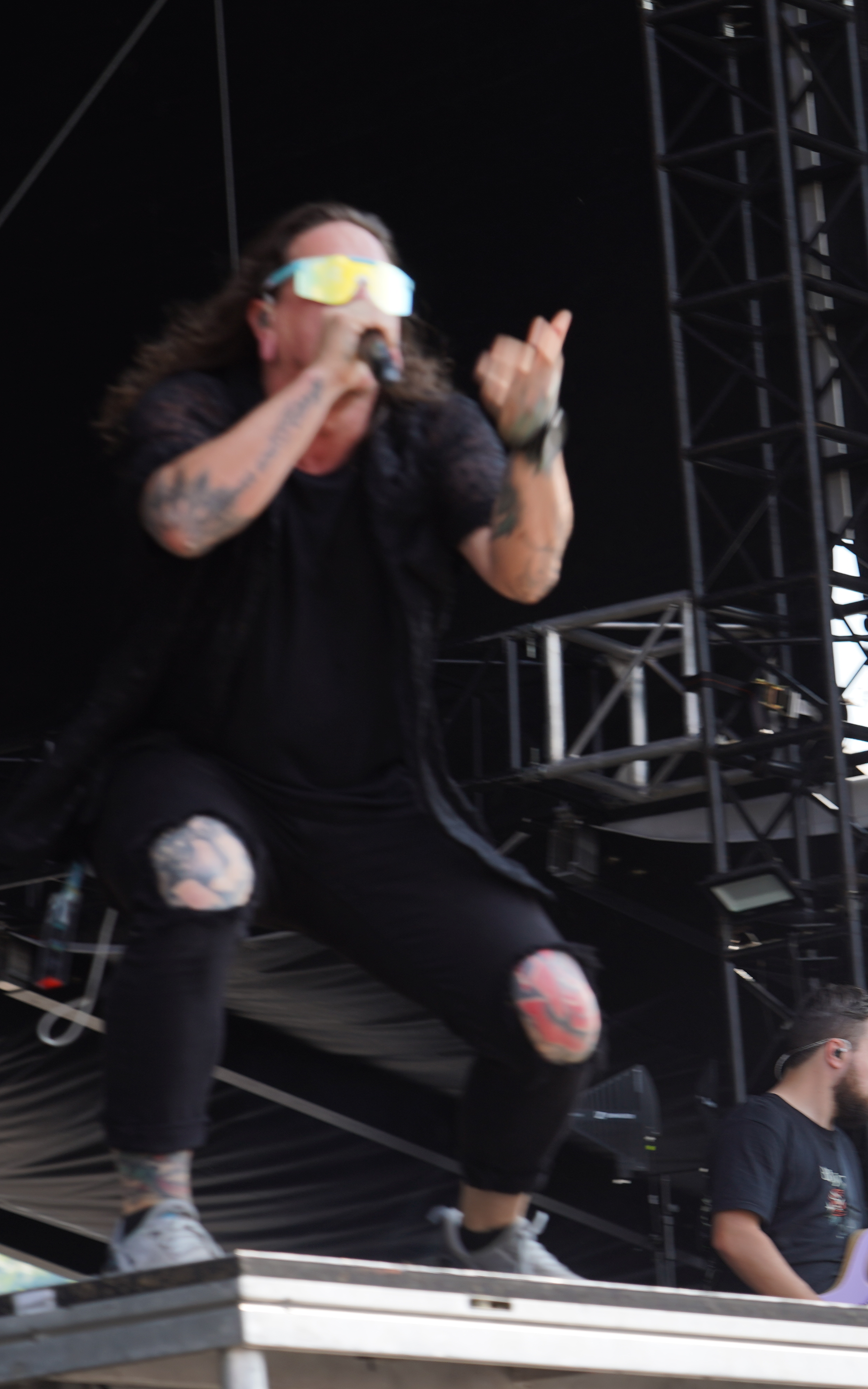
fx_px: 6093
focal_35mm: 161
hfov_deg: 8.1
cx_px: 354
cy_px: 694
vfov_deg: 13.0
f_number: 5.6
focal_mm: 105
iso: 100
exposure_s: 1/125
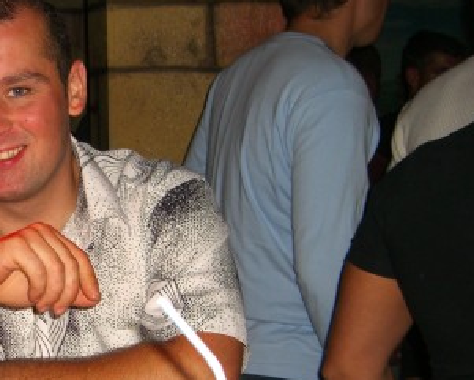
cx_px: 69
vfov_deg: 20.6
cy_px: 276
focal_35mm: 74
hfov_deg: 25.1
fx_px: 1038
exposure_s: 1/60
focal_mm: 7.9
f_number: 2.8
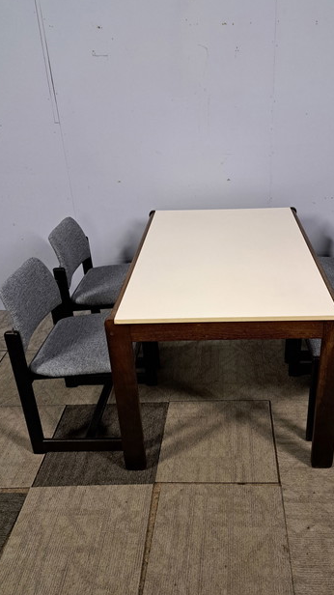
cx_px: 219
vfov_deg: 66.1
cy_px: 285
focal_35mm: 29
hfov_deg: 39.7
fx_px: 457
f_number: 1.8
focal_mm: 5.23
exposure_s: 1/50
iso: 400
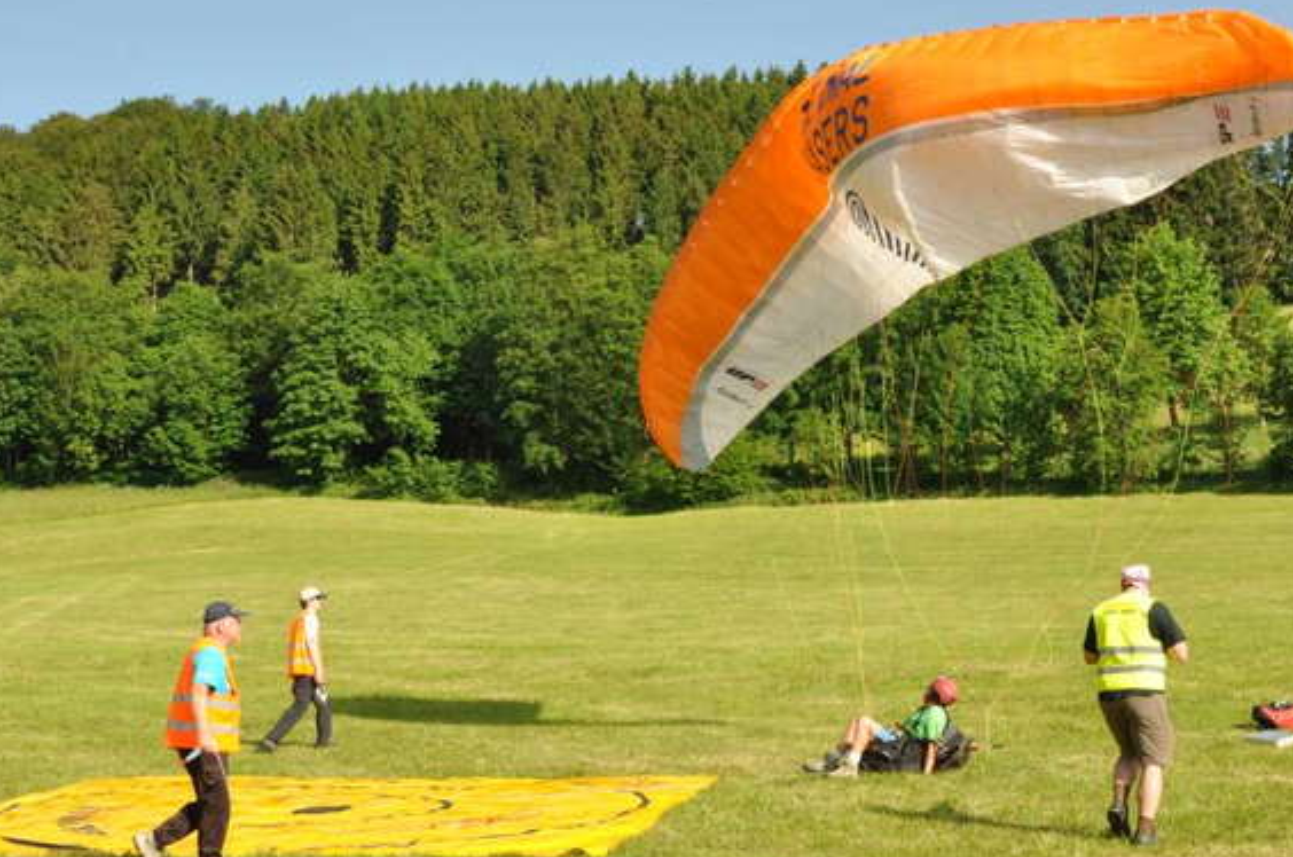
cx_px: 708
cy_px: 442
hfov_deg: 34.0
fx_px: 2115
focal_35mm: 59
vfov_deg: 22.9
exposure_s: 1/125
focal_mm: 28
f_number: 11
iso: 200
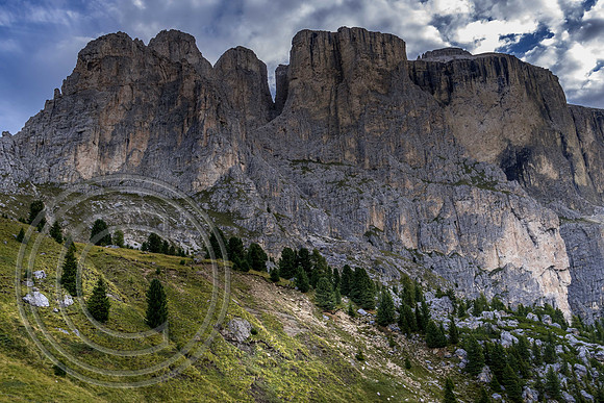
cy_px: 202
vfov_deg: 36.9
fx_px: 604
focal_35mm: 36
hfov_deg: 53.1
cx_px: 302
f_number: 5.6
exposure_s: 1/200
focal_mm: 24
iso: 280
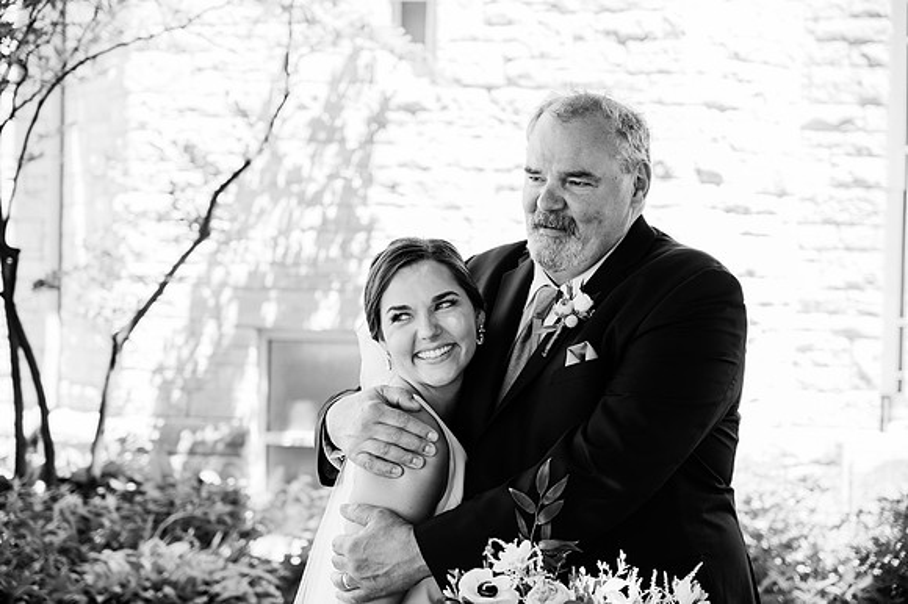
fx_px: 1588
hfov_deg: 31.9
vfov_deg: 21.5
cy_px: 302
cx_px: 454
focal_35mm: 63
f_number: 4
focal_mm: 63
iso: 320
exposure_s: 1/320
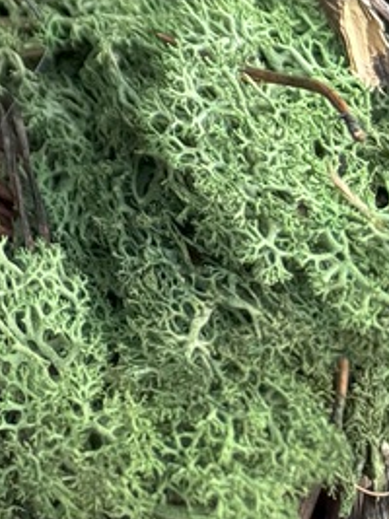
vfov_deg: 10.3
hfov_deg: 9.0
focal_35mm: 144
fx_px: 2159
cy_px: -1001
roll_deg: +0.9
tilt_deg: -17.8
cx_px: -615
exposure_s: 1/121
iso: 100
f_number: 1.78
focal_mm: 6.76
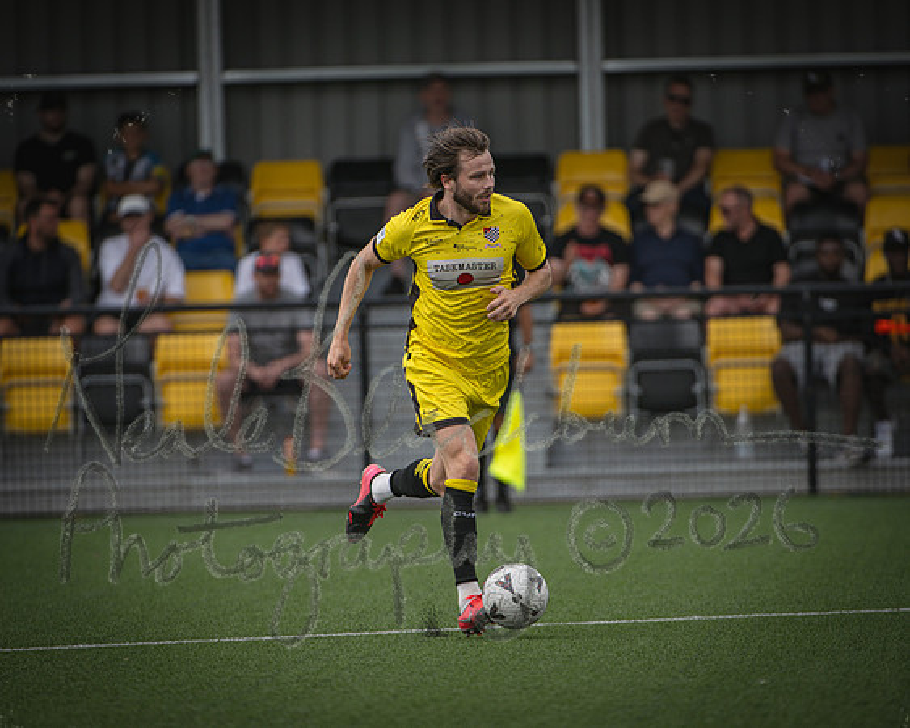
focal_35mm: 451
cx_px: 455
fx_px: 12134
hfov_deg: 4.3
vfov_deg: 3.4
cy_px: 364
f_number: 4
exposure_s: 1/1600
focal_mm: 400
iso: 400
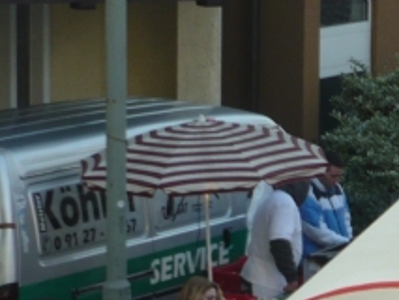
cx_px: 618
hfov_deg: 8.0
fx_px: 2803
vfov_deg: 6.1
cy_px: 333
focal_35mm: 243
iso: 100
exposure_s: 1/200
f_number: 3.5
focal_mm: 9.6
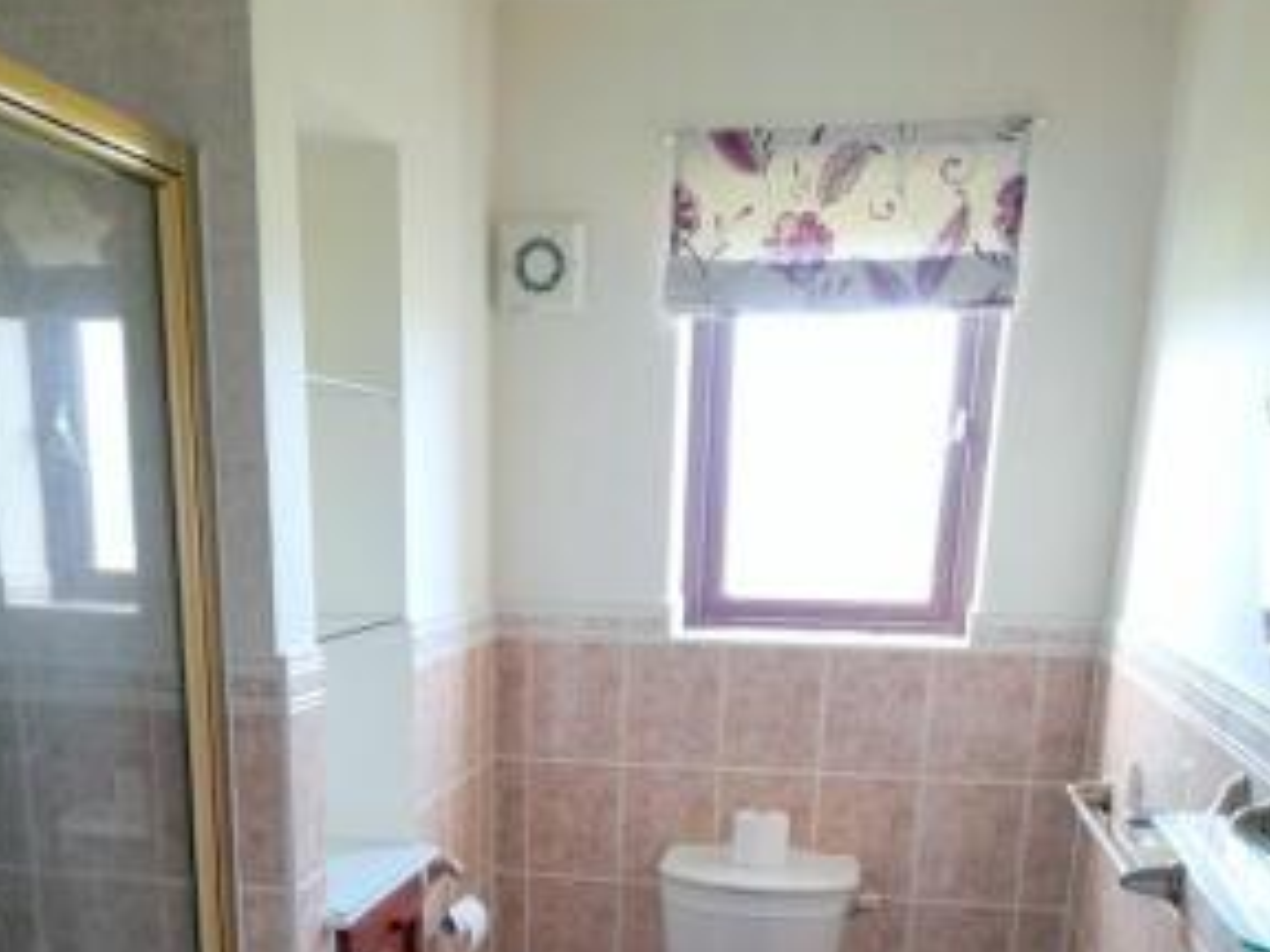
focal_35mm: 38
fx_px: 1394
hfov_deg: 48.9
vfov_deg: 34.9
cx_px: 556
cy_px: 906
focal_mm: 4.6
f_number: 2
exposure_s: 1/60
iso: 250
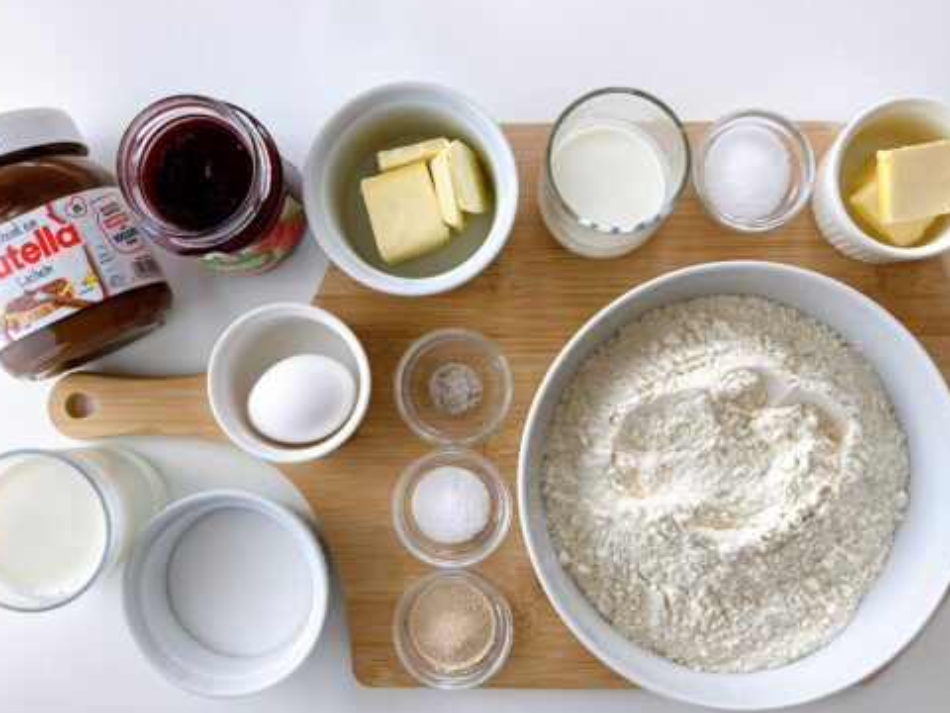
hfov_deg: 52.6
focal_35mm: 35
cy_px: 406
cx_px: 475
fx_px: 961
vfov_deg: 40.6
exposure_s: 1/100
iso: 25
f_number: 1.8
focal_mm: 3.99
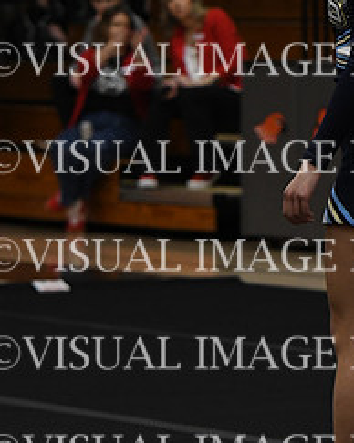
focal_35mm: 343
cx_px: 338
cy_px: 206
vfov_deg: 5.6
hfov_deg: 4.5
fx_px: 4498
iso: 3200
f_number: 4
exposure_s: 1/640
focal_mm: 102
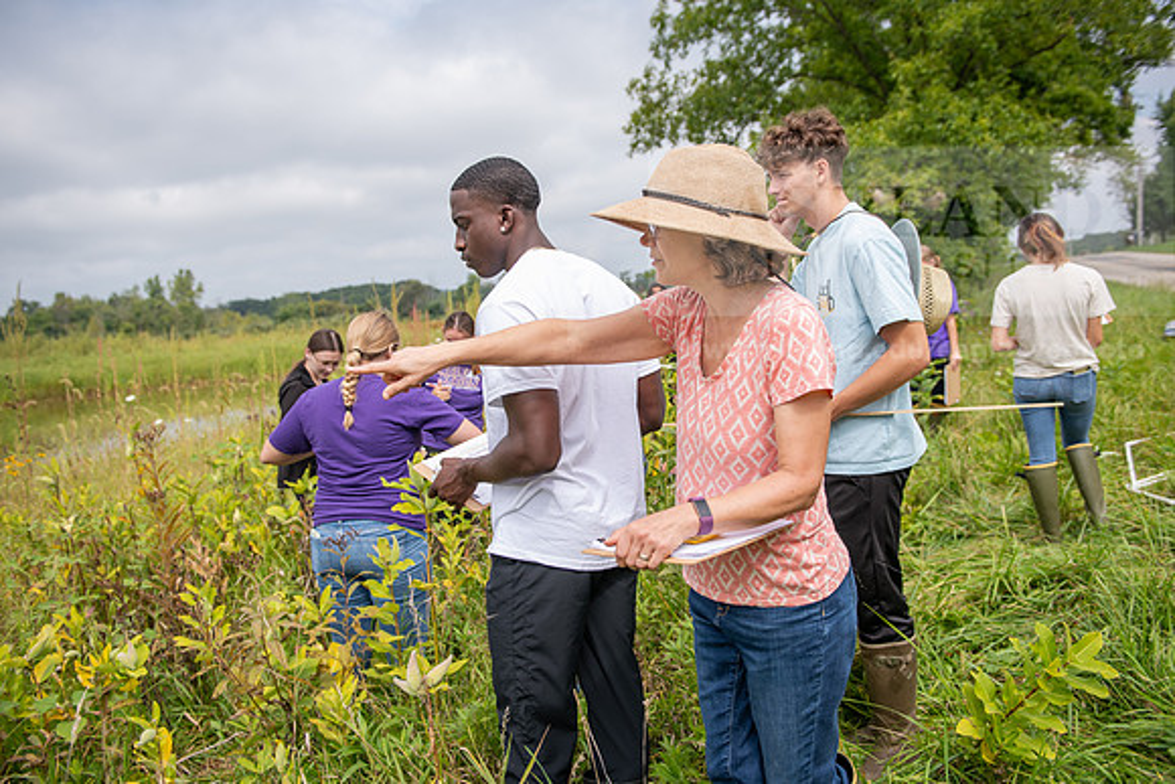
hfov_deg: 63.6
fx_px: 947
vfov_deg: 45.0
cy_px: 392
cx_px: 588
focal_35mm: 29
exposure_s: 1/640
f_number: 3.5
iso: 100
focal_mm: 29
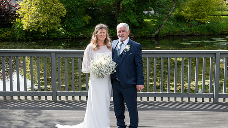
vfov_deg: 21.8
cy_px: 68
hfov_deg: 37.8
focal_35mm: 55
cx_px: 111
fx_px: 332
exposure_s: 1/320
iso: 160
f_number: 5.6
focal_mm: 48
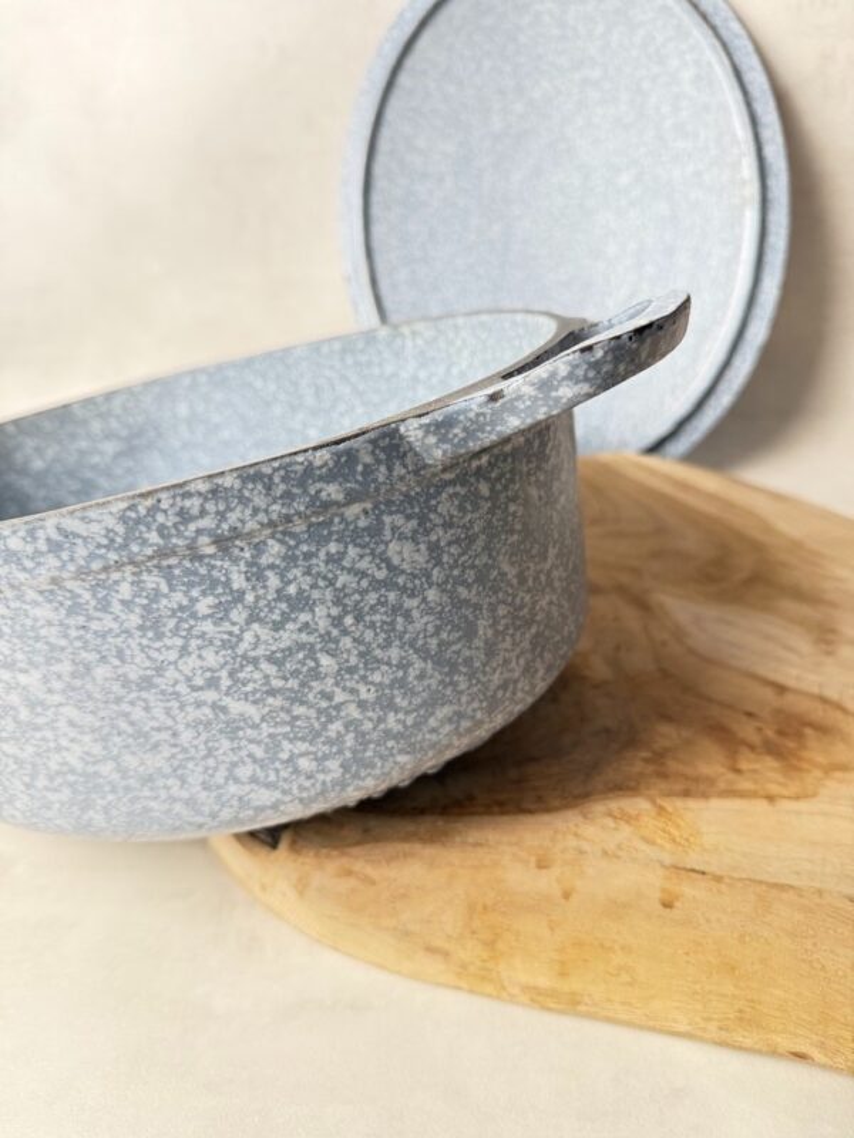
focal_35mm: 24
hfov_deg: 56.8
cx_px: 427
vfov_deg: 71.6
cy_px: 569
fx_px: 789
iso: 320
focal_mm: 6.76
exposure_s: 1/100
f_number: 1.78
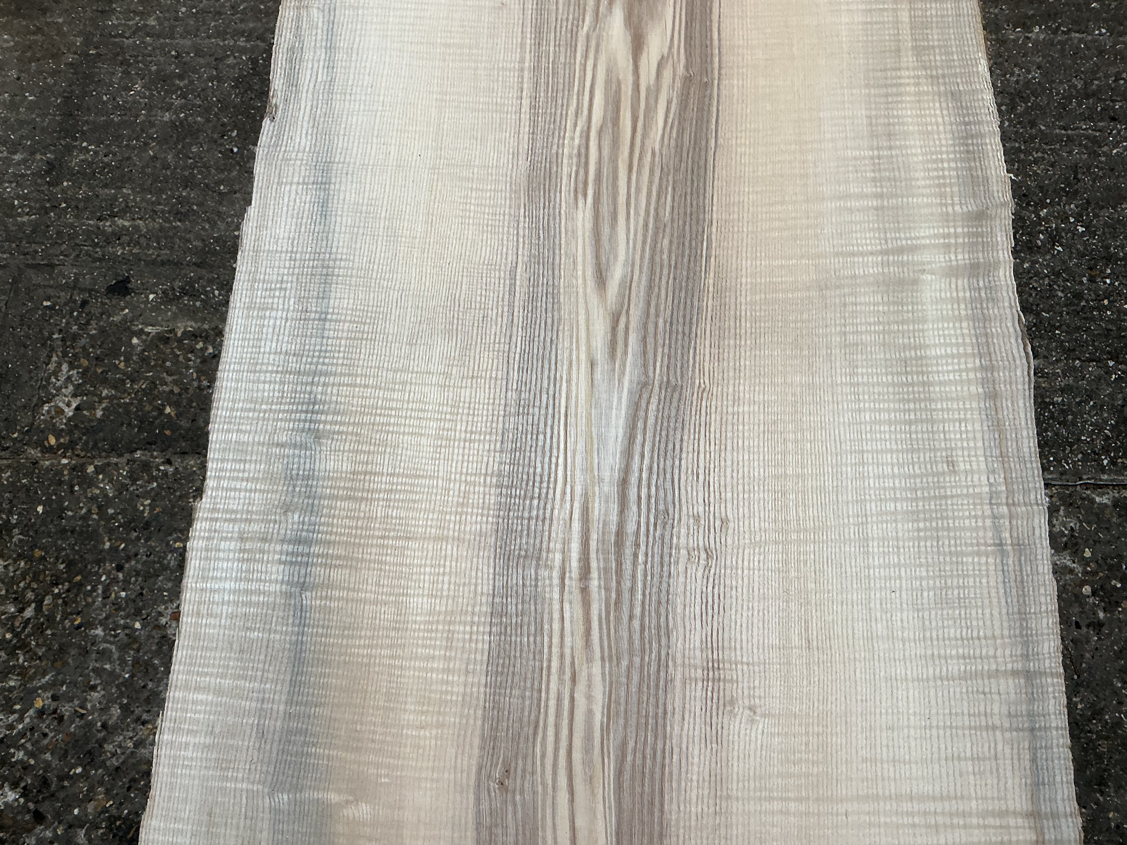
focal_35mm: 29
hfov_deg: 61.7
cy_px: 422
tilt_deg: -70.5
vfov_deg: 48.2
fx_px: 944
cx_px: 564
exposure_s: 1/100
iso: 64
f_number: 1.8
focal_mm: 3
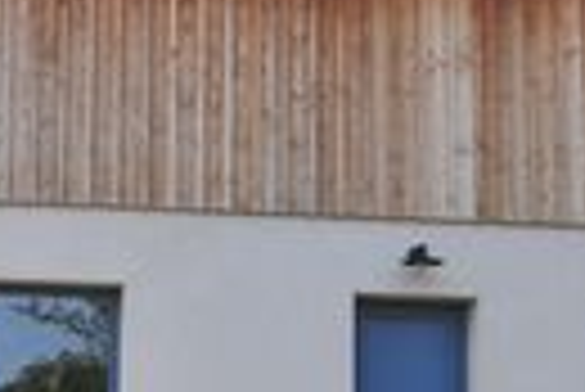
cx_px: -153
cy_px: 250
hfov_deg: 14.3
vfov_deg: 10.0
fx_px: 2245
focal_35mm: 138
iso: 200
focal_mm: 20
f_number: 8
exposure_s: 1/125
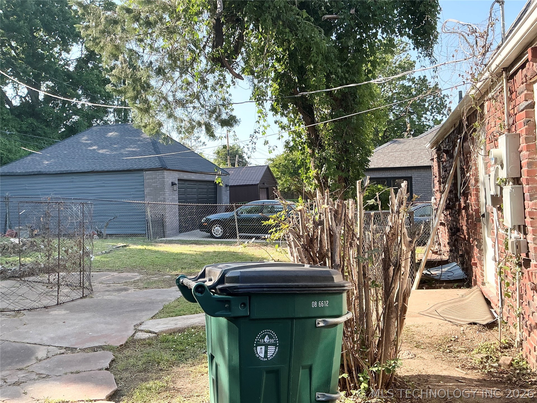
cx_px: 268
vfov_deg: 48.2
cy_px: 202
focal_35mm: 29
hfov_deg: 61.7
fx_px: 450
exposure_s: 1/346
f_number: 1.8
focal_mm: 3
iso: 25
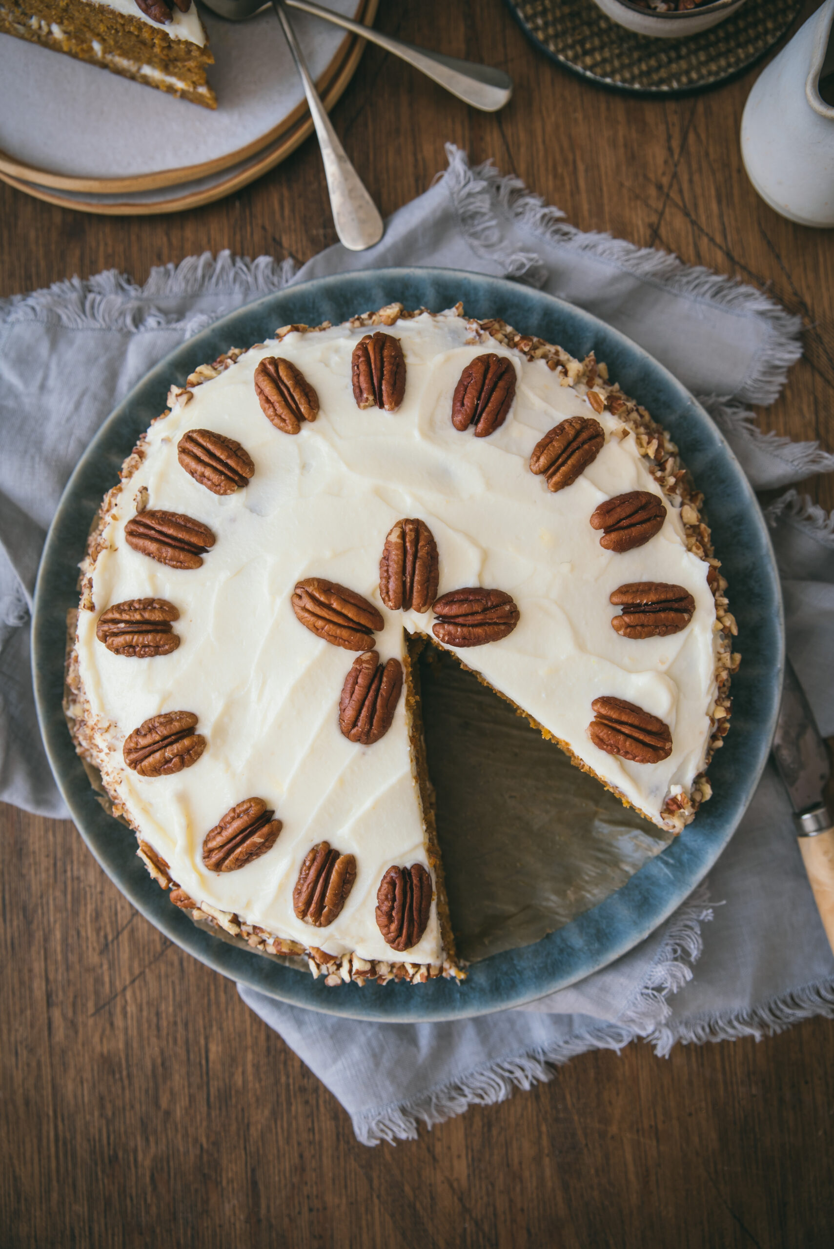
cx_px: 417
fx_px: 1111
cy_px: 624
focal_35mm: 32
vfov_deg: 58.7
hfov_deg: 41.2
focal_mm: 32
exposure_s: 1/50
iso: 200
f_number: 4
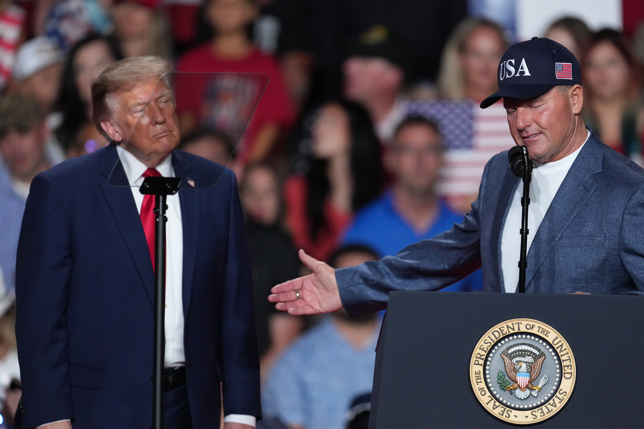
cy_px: 226
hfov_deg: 3.0
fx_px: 12450
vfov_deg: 2.0
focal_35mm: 696
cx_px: 369
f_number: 4
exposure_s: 1/800
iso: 3200
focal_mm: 600
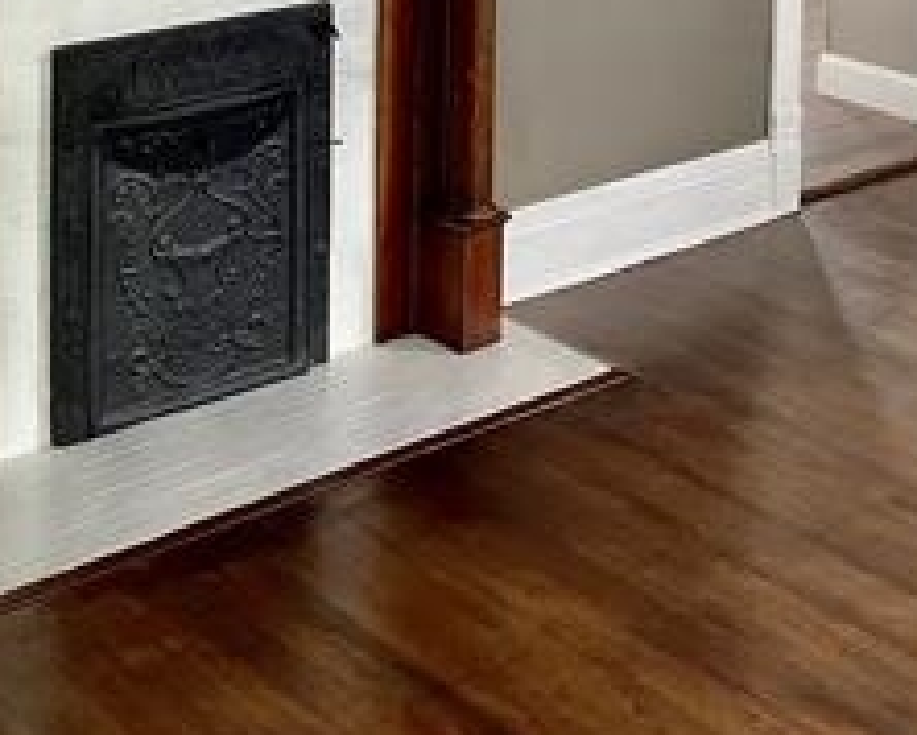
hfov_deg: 26.0
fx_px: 1983
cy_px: -202
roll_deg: -0.9
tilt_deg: -7.0
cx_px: 512
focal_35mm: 73
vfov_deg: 19.5
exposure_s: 1/60
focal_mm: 4.2
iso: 200
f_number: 1.6
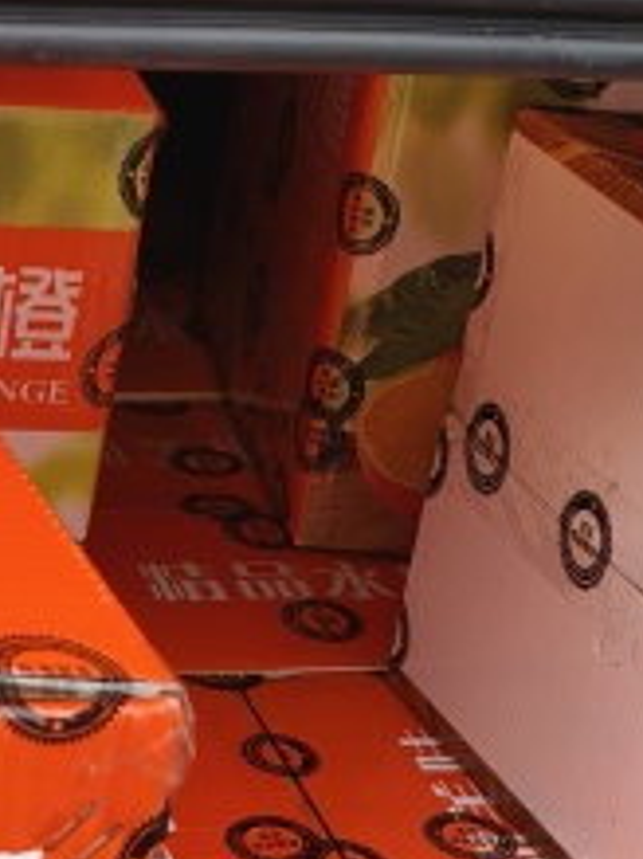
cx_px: 247
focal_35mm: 112
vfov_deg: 17.5
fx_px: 2777
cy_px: 630
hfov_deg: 13.2
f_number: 1.57
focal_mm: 5.6
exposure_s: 1/100
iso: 95
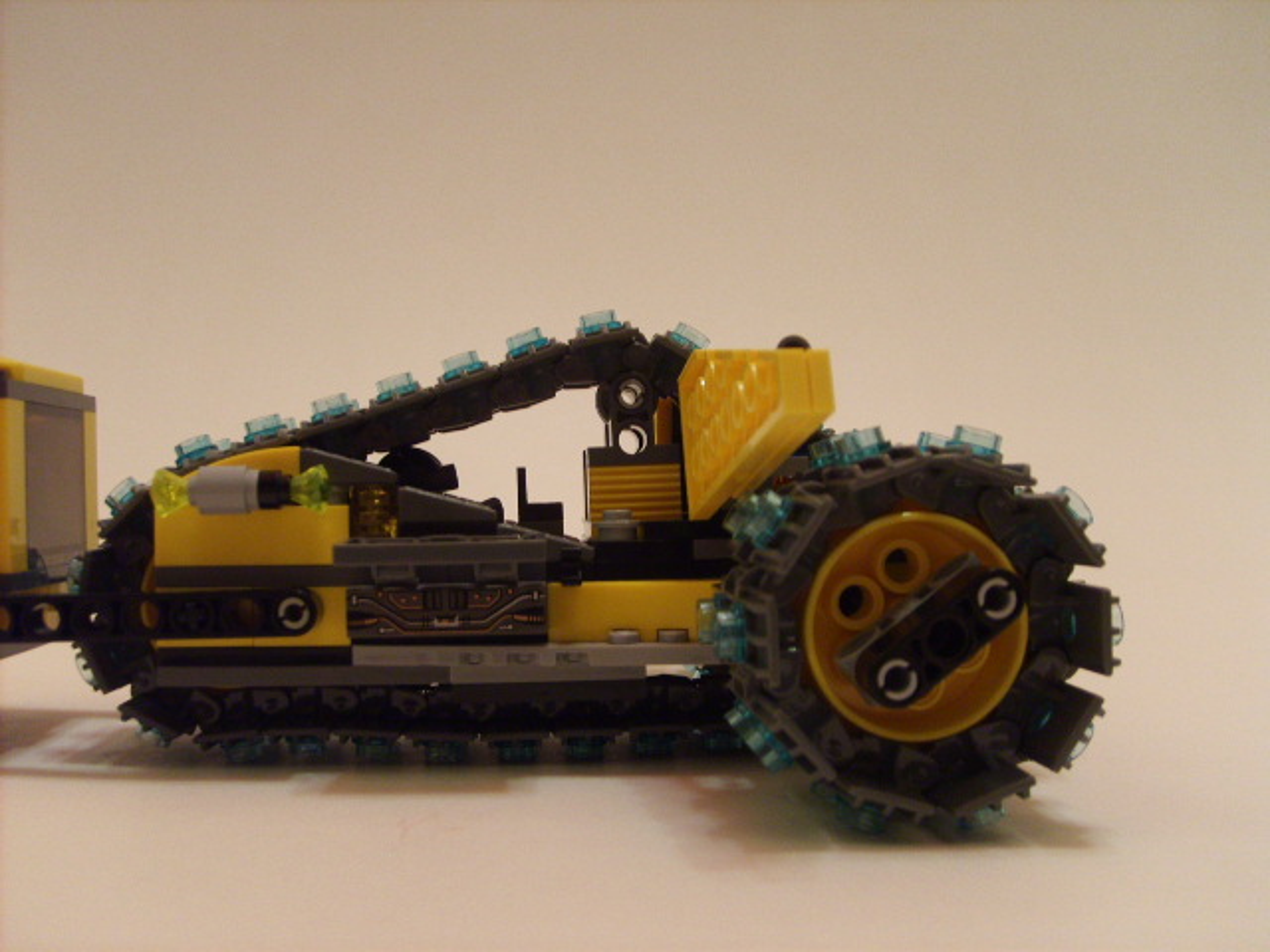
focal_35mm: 35
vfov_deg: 40.7
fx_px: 1284
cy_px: 476
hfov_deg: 52.6
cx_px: 635
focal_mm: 5.8
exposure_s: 1/1.43
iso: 140
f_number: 2.8
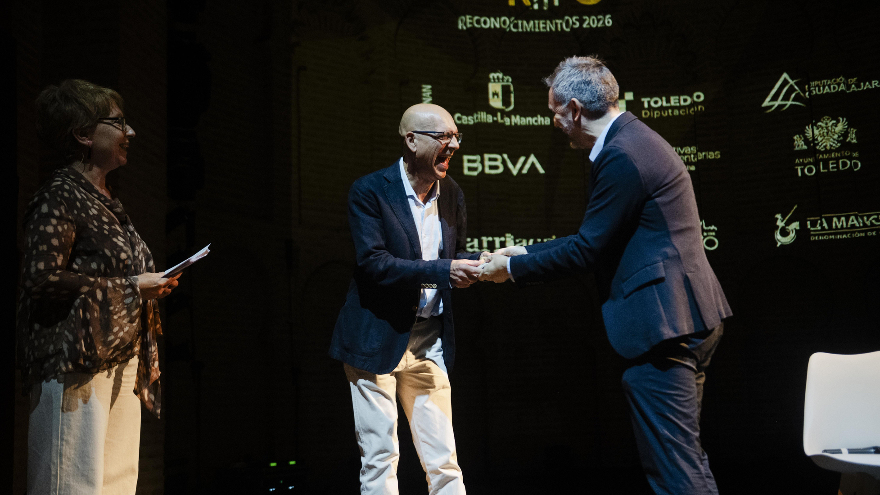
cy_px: 253
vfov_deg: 26.5
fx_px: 1050
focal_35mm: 45
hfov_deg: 45.5
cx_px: 432
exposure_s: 1/250
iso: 4000
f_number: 2.8
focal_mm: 42
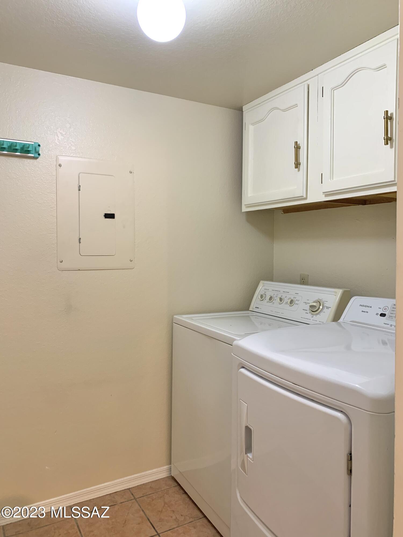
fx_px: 404
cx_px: 202
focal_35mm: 26
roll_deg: +0.3
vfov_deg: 67.3
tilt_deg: -1.8
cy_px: 268
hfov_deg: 53.1
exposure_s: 1/60
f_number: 1.8
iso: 160
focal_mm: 4.25
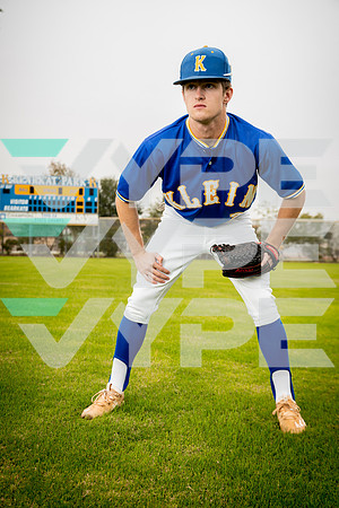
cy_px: 254
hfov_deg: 31.2
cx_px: 170
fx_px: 607
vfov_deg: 45.4
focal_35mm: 43
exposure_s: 1/250
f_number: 4
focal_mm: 43
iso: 200
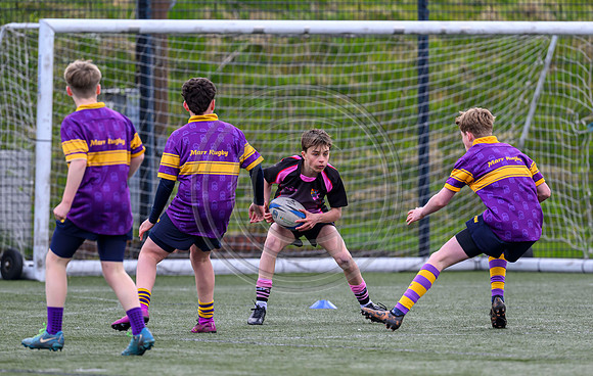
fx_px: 9532
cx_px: 339
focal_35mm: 587
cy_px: 208
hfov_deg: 3.6
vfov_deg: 2.3
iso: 500
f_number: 3.5
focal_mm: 400
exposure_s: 1/1600
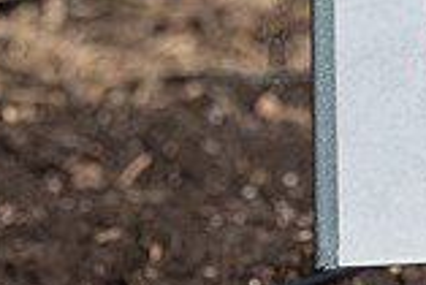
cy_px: 43
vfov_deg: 6.3
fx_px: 2594
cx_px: 274
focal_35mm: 219
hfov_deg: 9.4
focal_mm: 57
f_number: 4
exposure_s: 1/2000
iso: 125
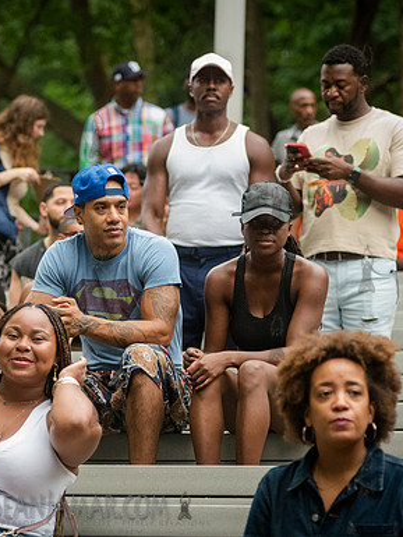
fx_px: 4080
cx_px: 132
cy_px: 284
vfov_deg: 7.5
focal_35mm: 263
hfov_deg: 5.7
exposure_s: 1/400
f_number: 4
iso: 3200
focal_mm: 125
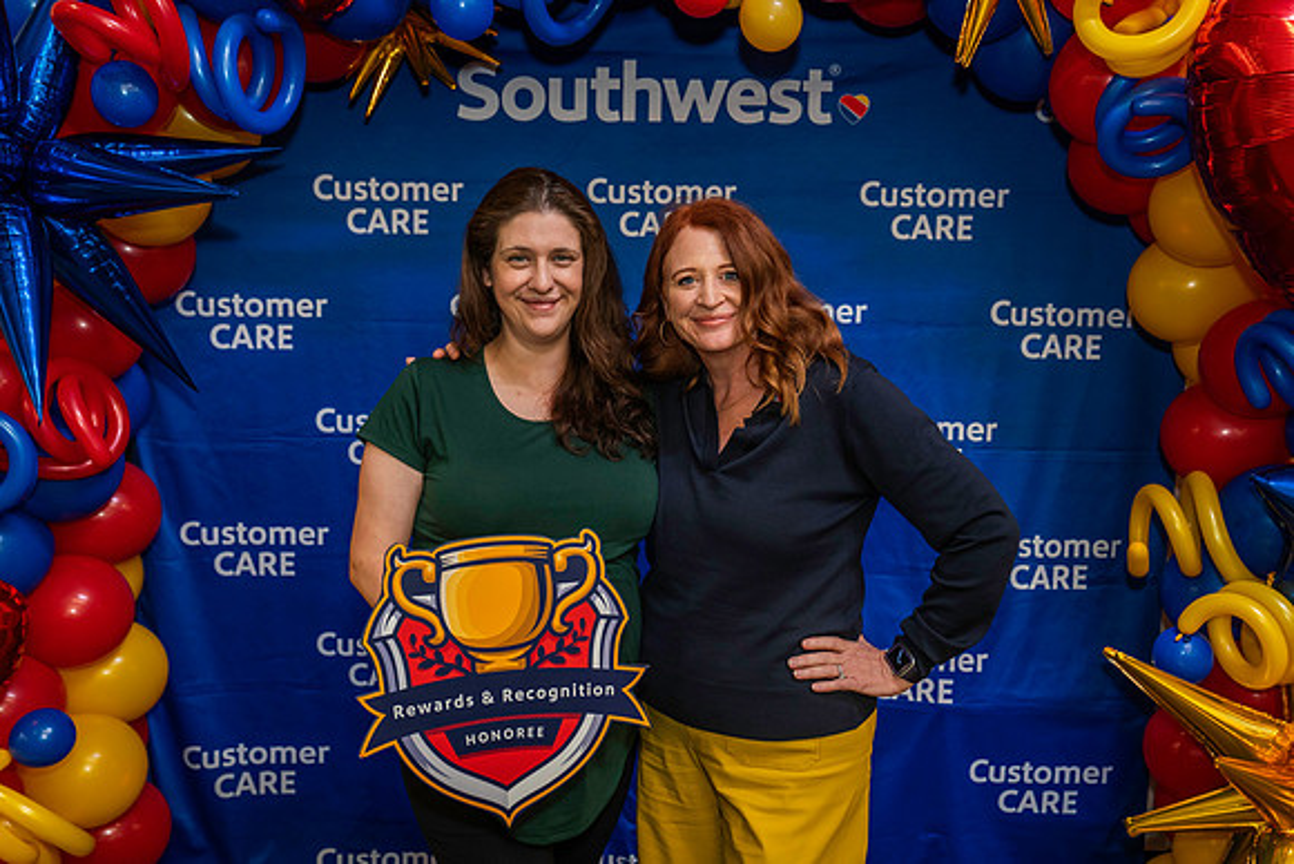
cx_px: 647
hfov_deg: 47.3
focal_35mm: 41
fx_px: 1476
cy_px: 432
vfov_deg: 32.6
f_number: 4
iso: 1250
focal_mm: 40
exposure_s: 1/160
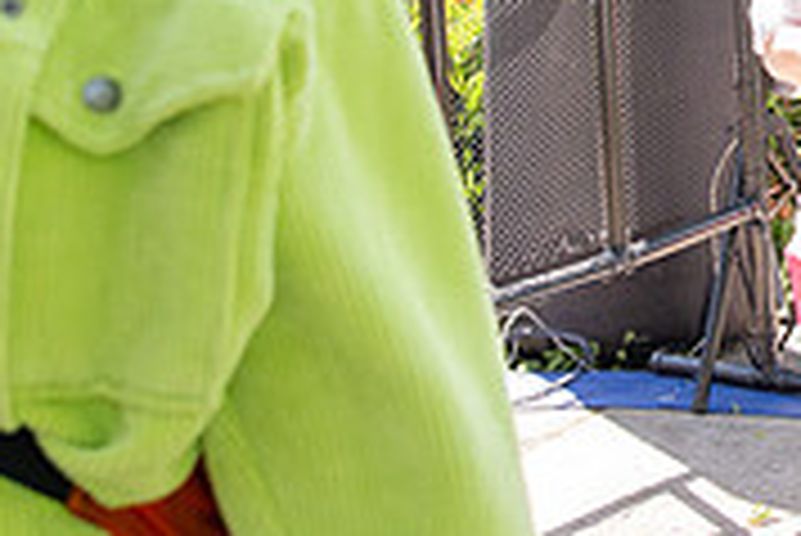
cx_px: 932
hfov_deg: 16.8
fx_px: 2605
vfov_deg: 11.5
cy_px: -90
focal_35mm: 117
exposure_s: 1/400
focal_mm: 24
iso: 500
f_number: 4
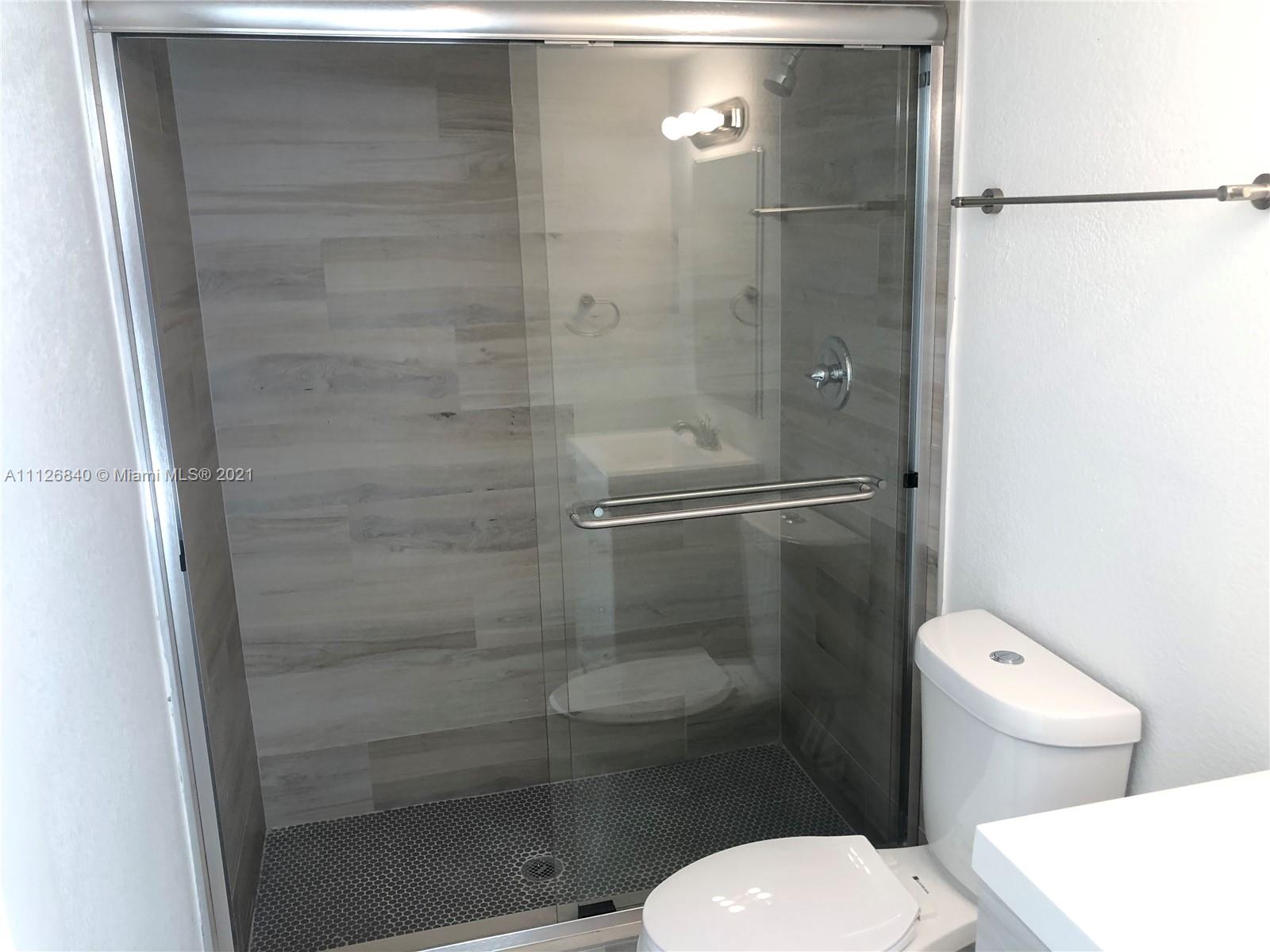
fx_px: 1027
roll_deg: +0.5
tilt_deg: -12.4
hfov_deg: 63.4
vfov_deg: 49.7
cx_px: 635
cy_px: 476
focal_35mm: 28
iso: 25
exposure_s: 1/30
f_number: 1.8
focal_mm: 4
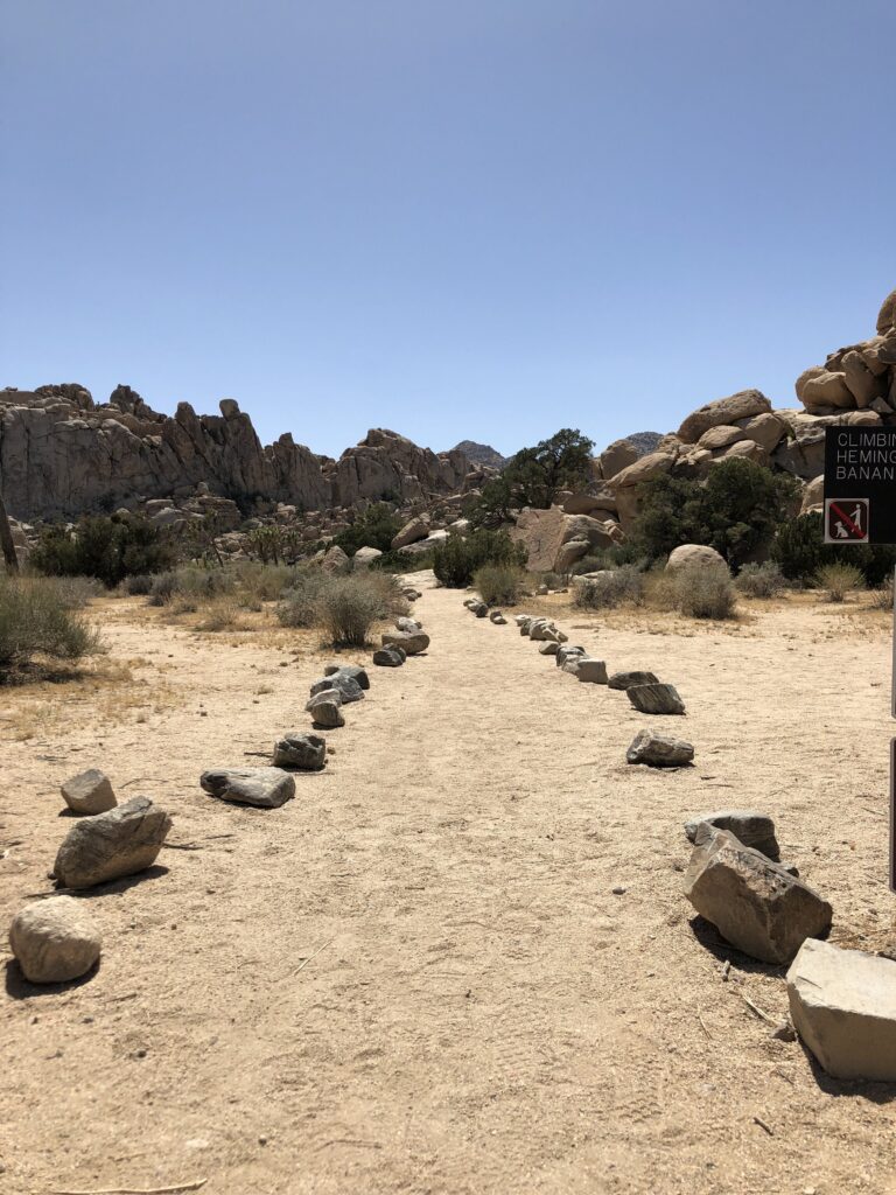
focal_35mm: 28
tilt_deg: -3.3
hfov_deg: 49.7
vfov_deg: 63.4
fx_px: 966
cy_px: 598
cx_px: 448
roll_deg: +1.6
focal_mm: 3.99
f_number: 1.8
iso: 20
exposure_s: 1/3690
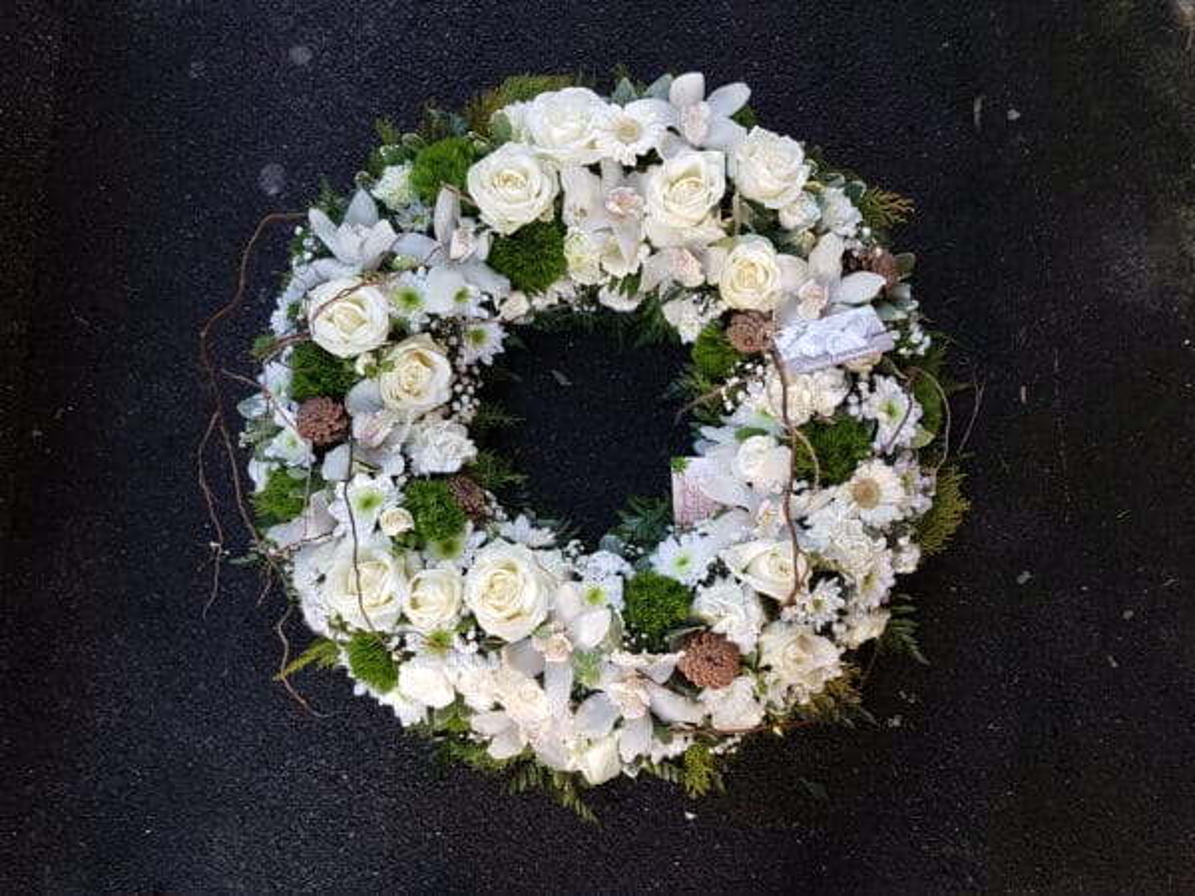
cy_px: 448
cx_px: 598
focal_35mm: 26
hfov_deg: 67.3
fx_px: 898
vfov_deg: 53.1
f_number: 1.7
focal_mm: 4.2
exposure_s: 1/50
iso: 40
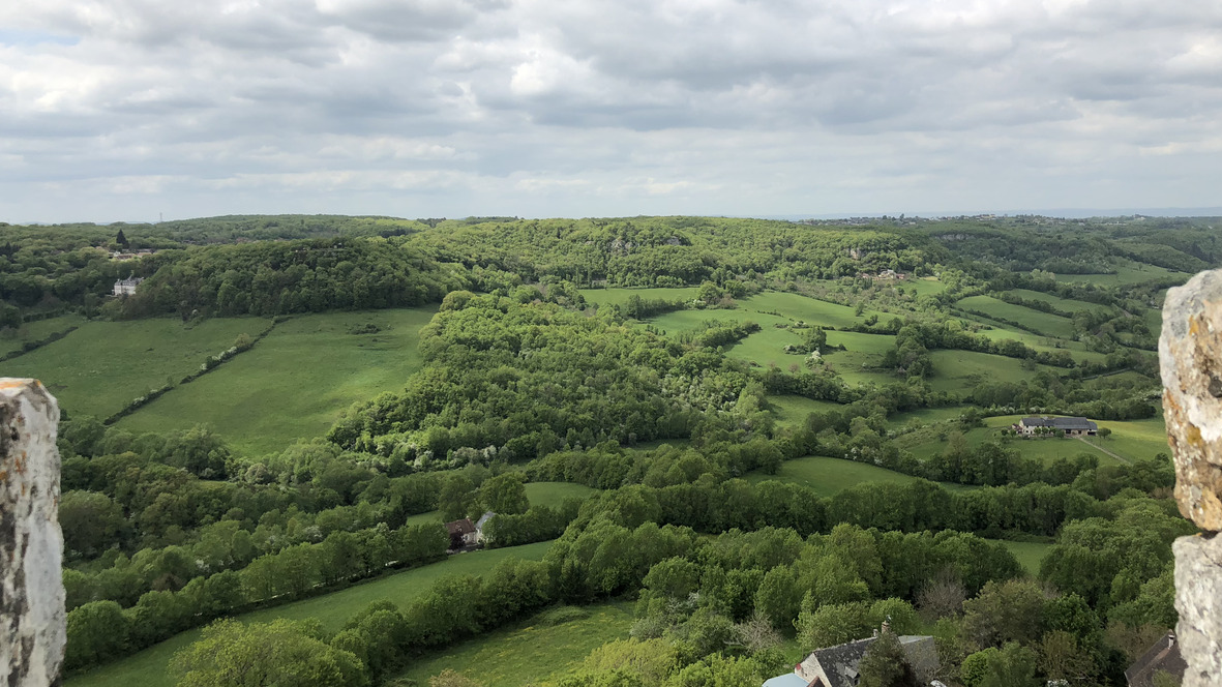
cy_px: 283
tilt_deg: -2.9
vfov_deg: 37.7
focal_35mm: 31
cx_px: 604
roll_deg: +1.5
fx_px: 1004
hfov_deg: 62.6
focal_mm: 4
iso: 20
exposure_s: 1/2667
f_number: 1.8
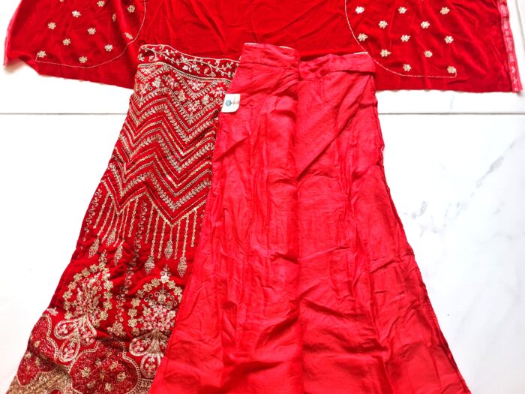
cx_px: 262
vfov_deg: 53.1
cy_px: 197
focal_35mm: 26
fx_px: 394
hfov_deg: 67.3
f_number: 1.8
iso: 200
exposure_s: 1/120
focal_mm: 5.4
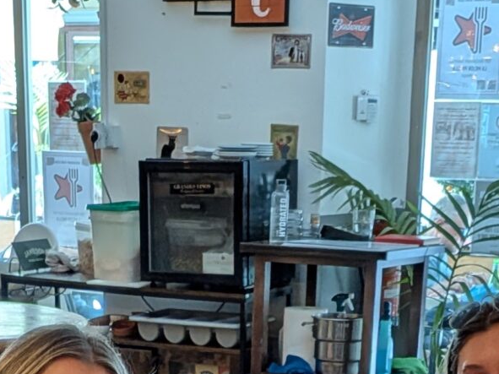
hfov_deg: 18.9
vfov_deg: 12.7
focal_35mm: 104
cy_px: 710
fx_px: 1499
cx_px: 209
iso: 108
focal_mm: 4.53
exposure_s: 1/68.8
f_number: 1.7
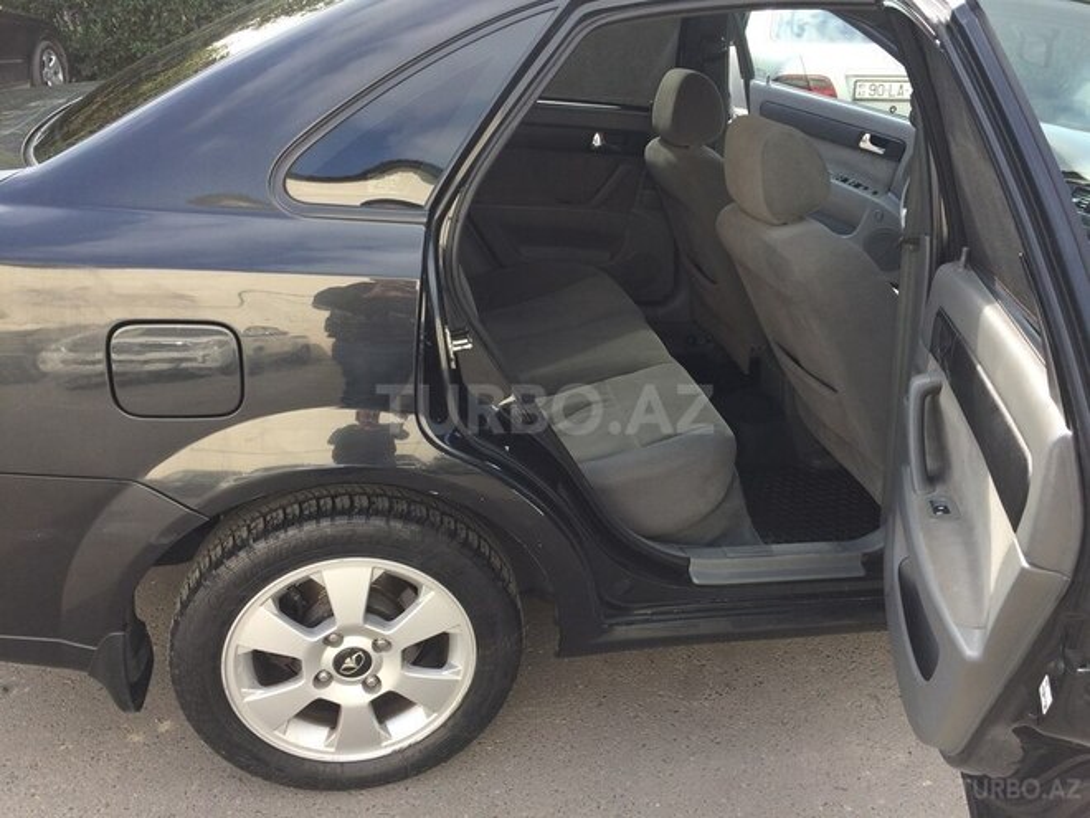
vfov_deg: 48.2
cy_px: 409
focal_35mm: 29
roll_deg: -3.2
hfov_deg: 61.7
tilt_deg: -27.2
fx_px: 913
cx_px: 545
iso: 32
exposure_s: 1/331
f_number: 2.2
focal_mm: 4.15
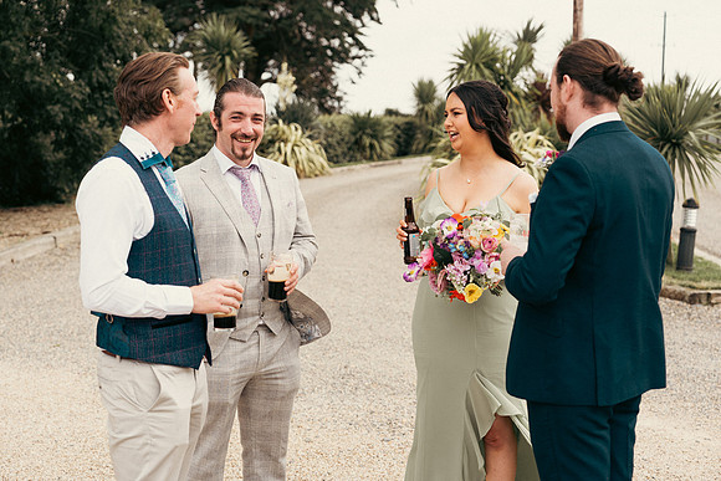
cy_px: 240
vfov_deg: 25.5
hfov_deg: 37.5
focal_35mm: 53
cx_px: 360
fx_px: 1062
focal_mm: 53
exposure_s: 1/400
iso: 125
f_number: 3.5
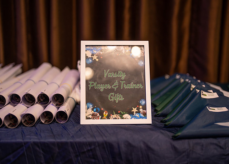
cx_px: 117
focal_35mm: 55
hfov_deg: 35.7
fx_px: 355
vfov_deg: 25.9
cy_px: 82
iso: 1600
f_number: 1.2
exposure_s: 1/500
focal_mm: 50
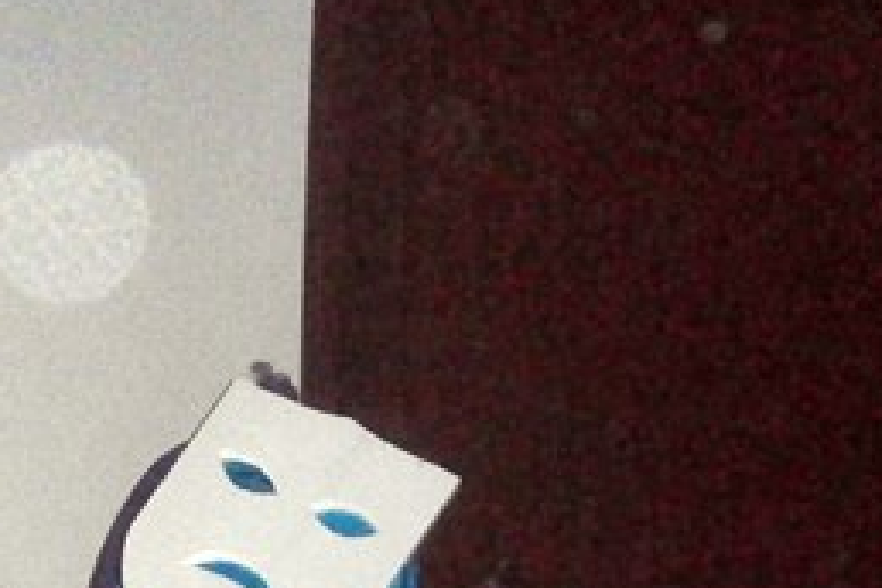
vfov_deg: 14.2
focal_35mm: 93
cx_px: -3
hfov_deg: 21.2
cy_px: 749
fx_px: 2278
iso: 1600
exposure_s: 1/250
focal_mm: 6.4
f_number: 3.1
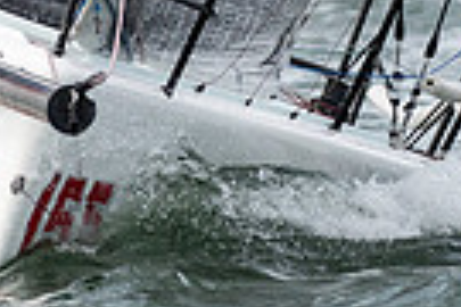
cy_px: -227
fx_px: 19783
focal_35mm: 1545
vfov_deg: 0.9
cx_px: -164
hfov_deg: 1.3
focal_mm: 240
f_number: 5.6
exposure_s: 1/1600
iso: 400
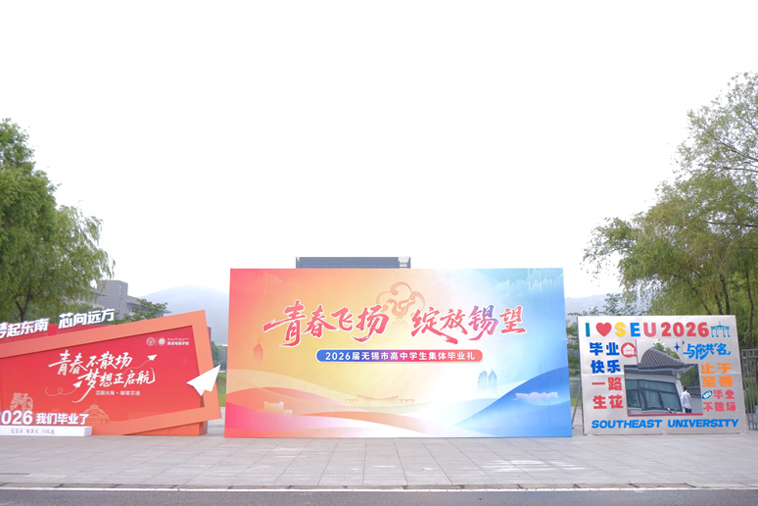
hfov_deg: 60.3
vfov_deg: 42.3
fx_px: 653
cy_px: 252
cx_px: 371
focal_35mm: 31
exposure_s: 1/180
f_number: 4.2
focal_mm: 20.3
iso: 80
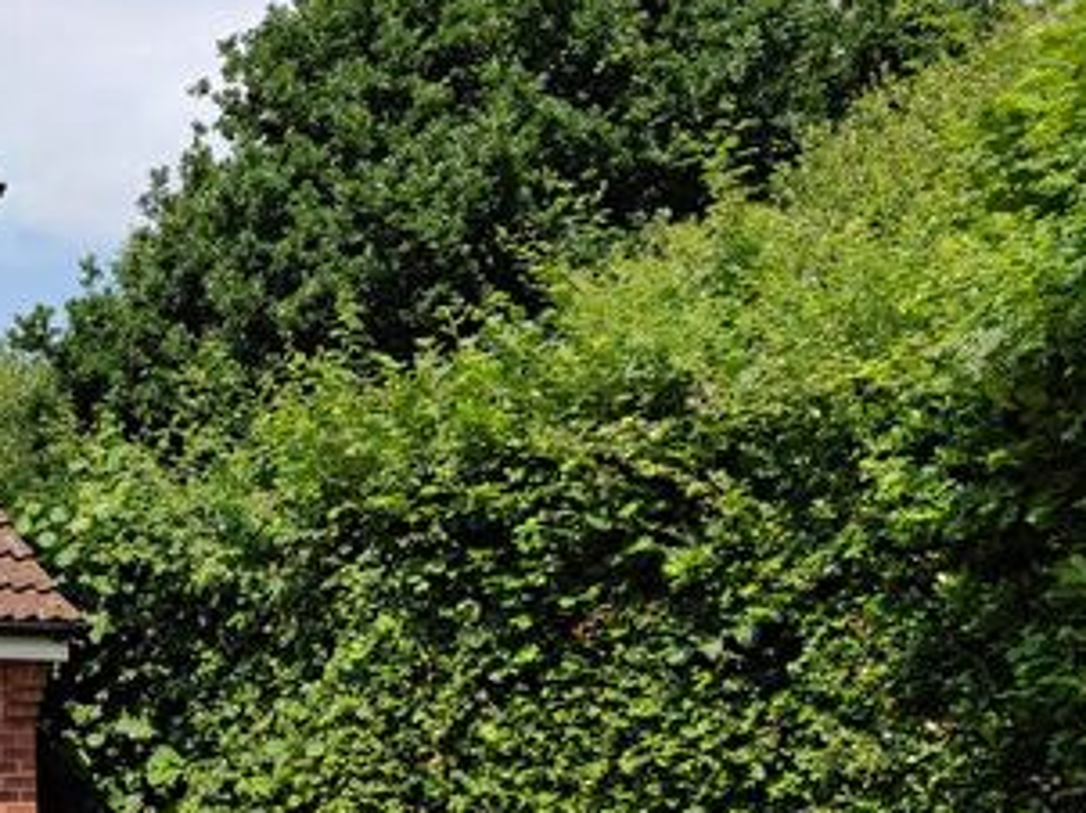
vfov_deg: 24.9
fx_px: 1818
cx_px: -86
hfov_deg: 30.1
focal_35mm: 58
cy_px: 606
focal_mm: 4.25
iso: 100
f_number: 1.7
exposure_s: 1/1667
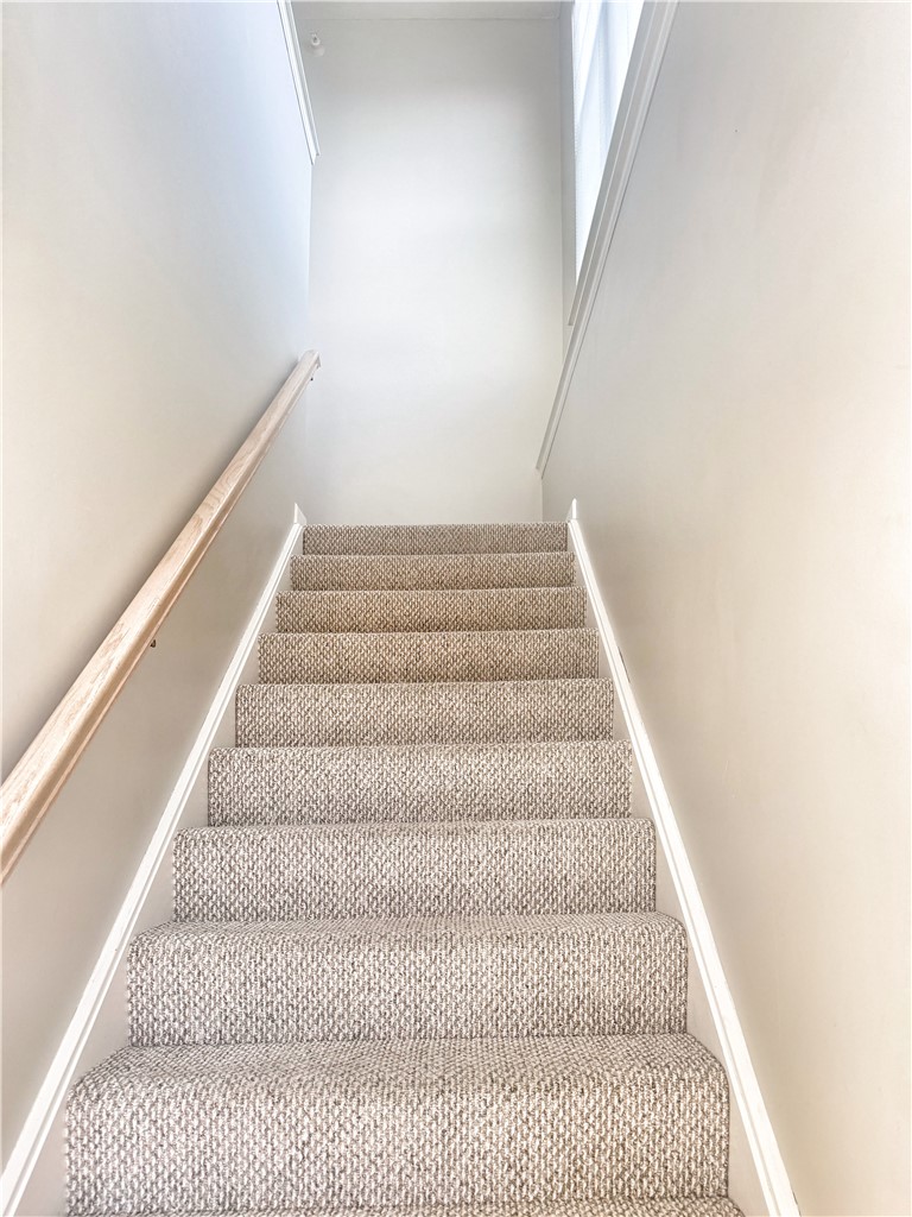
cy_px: 608
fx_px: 843
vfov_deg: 71.6
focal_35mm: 24
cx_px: 456
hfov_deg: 56.8
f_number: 1.78
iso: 125
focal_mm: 6.76
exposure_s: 1/121
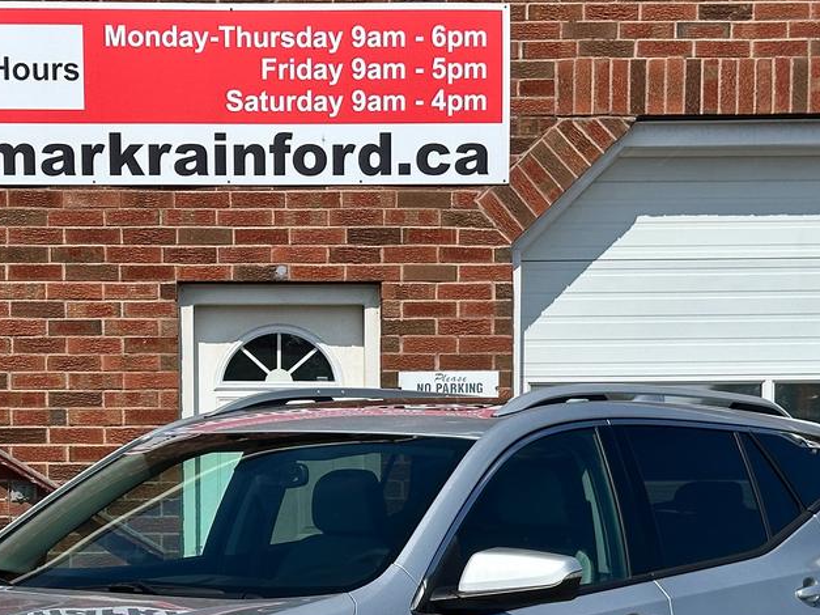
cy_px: 607
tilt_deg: -3.7
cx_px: 279
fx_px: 2321
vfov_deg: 14.8
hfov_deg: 20.0
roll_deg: +0.9
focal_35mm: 98
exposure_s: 1/5556
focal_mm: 6.86
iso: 64
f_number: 1.78
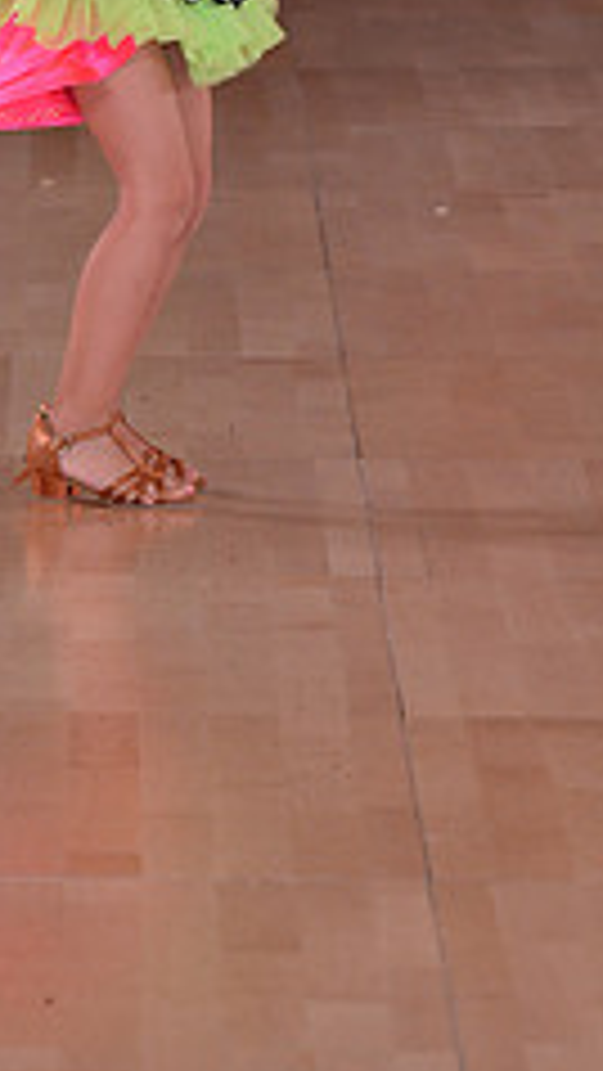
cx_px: 497
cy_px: -216
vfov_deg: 4.7
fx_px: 13009
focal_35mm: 458
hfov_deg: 2.7
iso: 2000
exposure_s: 1/250
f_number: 6.3
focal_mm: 180
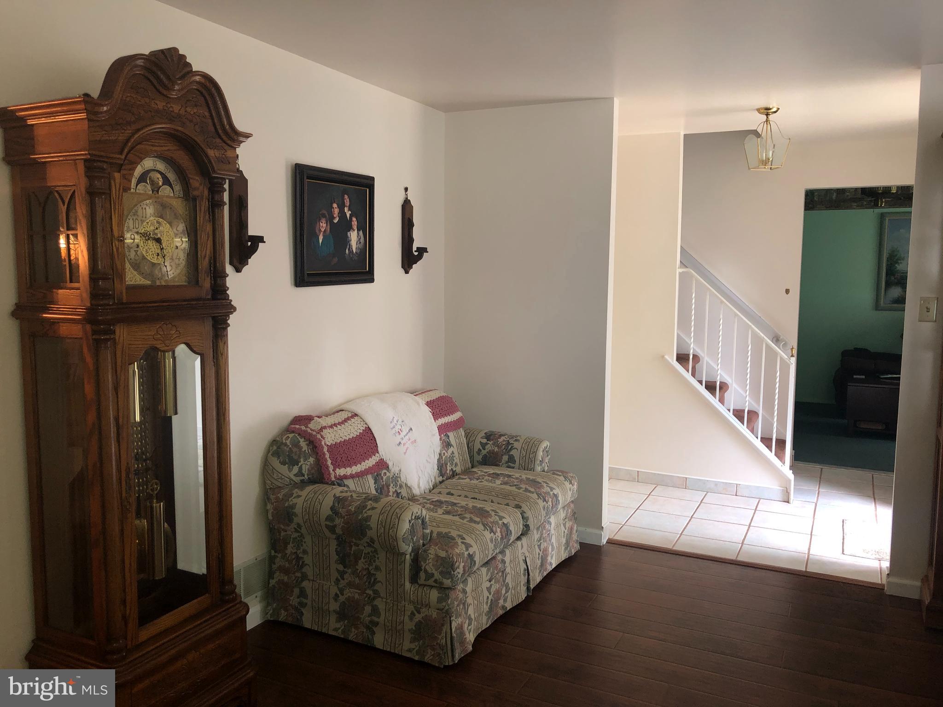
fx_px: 763
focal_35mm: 28
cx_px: 472
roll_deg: -0.7
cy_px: 354
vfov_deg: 49.7
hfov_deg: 63.4
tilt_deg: -6.6
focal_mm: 3.99
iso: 64
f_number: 1.8
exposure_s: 1/15
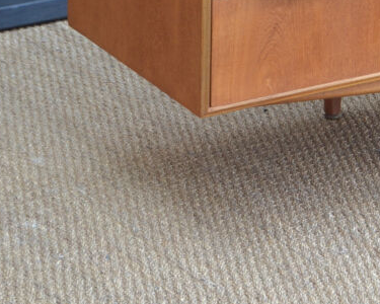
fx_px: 2126
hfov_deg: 10.2
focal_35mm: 189
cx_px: 331
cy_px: -138
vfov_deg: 8.0
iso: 280
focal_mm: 48
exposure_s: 1/125
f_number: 5.3
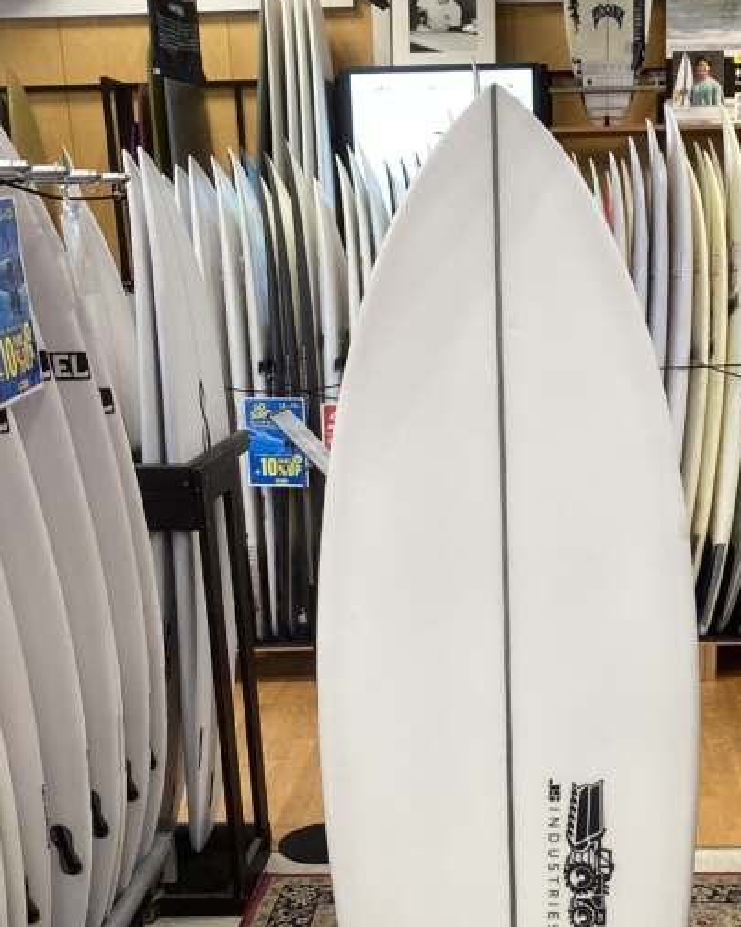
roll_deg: -1.7
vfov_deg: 37.7
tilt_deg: -18.8
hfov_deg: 31.1
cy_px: 708
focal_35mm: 48
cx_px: 520
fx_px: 1316
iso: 64
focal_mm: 3.3
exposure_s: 1/50
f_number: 2.4
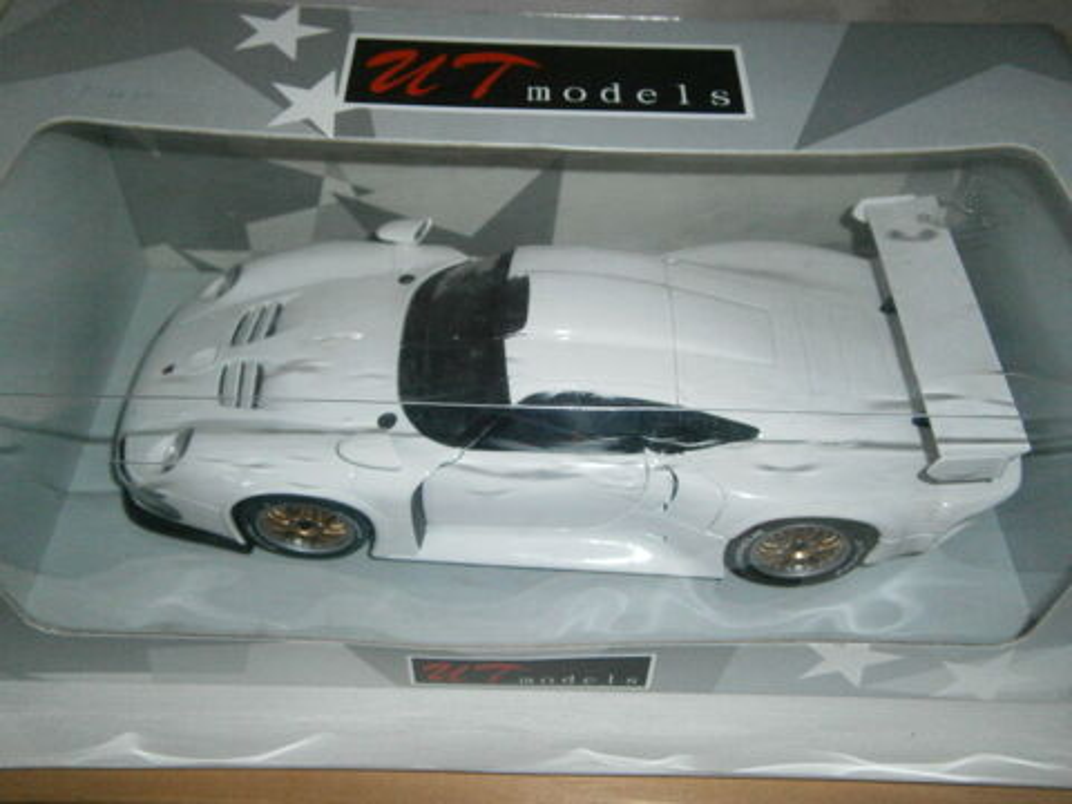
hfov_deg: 58.4
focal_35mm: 31
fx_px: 960
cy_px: 402
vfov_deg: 45.4
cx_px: 536
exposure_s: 1/250
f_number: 2.9
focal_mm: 5.5
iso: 400
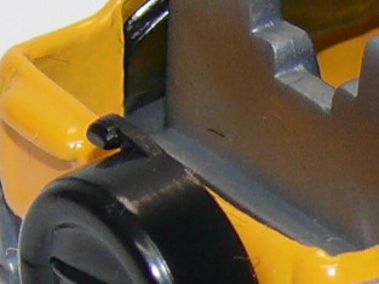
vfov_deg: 2.8
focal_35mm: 526
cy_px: 62
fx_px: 5761
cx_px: 620
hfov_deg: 3.7
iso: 100
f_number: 4
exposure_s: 1/30
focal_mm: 13.5
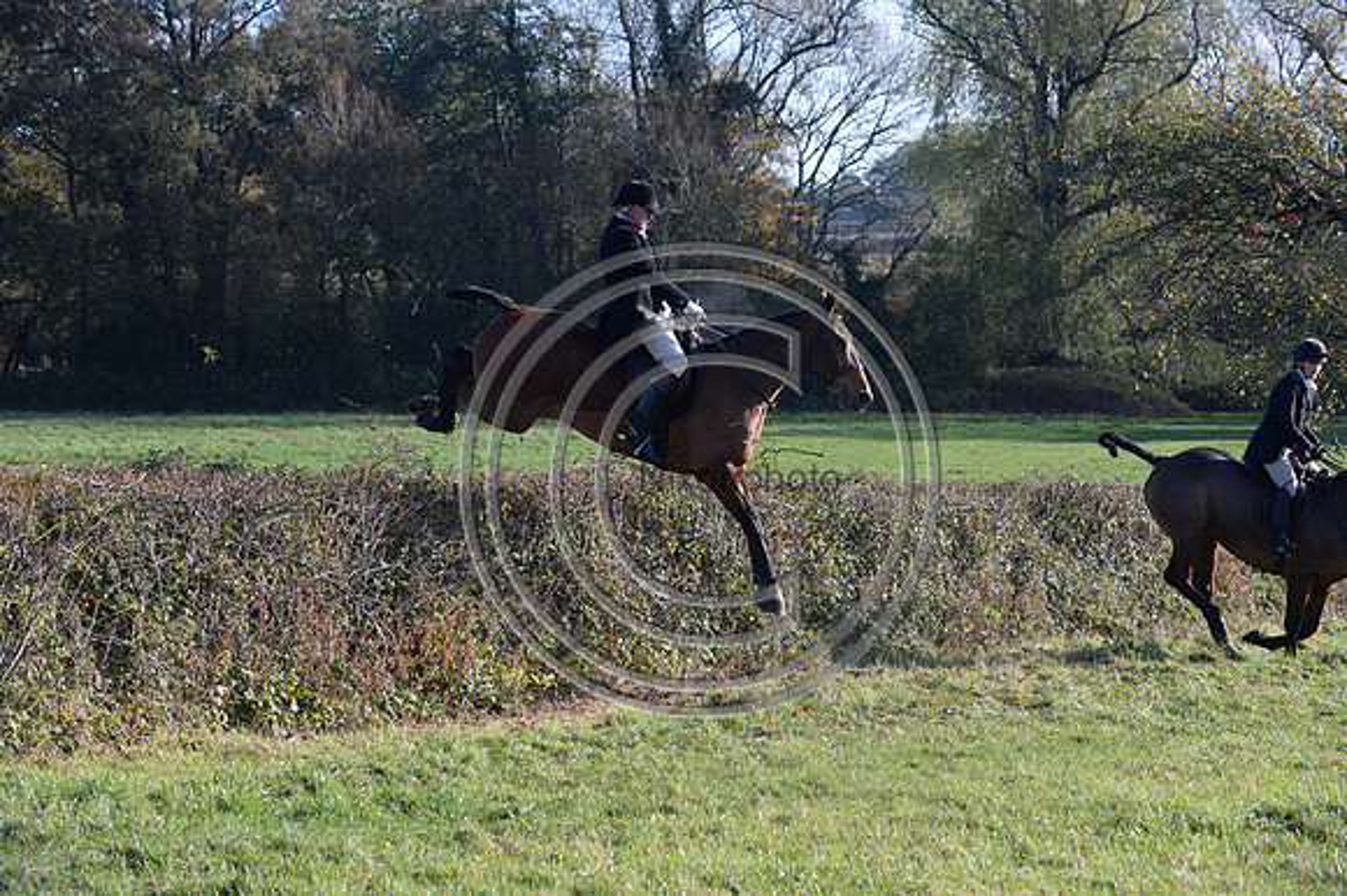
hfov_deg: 20.8
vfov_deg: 13.9
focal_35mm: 98
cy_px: 448
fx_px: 3665
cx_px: 674
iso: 1000
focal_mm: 98
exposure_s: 1/1250
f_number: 5.6
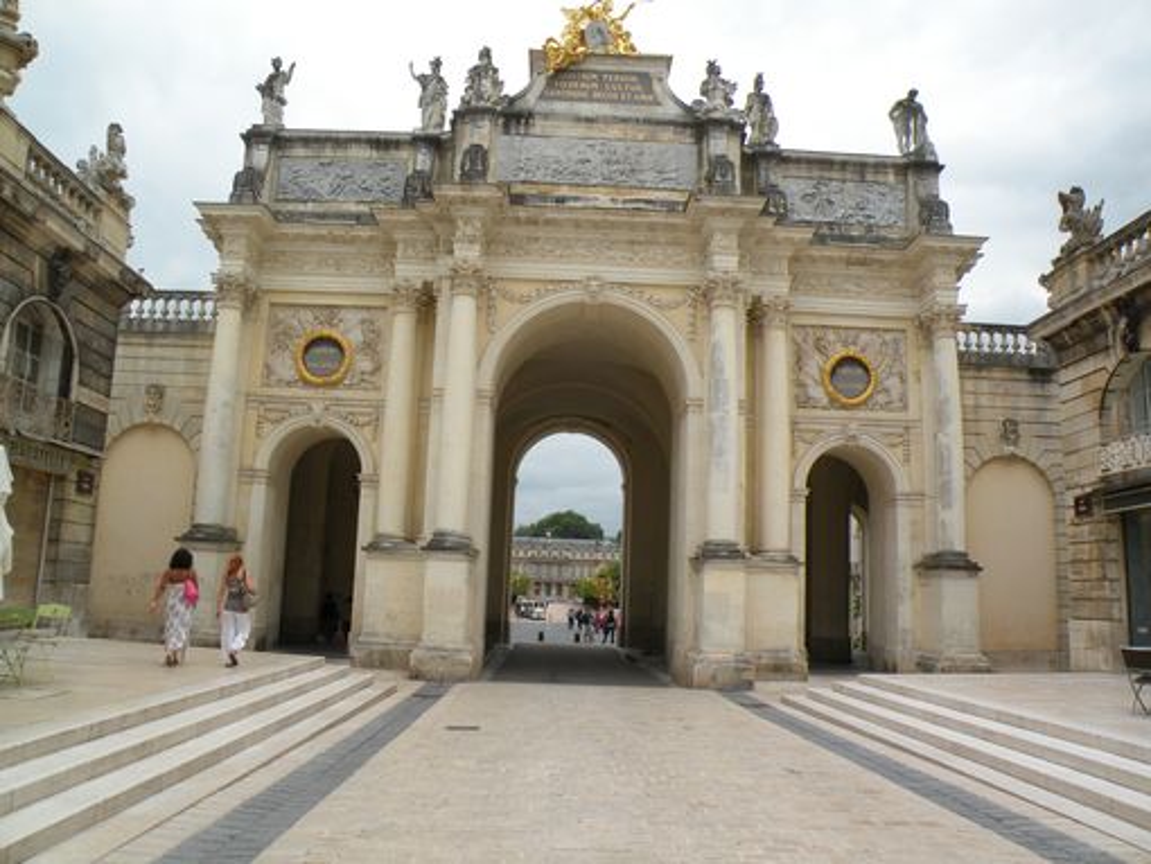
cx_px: 576
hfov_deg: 65.3
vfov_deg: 51.4
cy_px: 432
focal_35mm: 27
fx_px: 898
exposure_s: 1/206
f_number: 5
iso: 64
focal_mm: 4.7
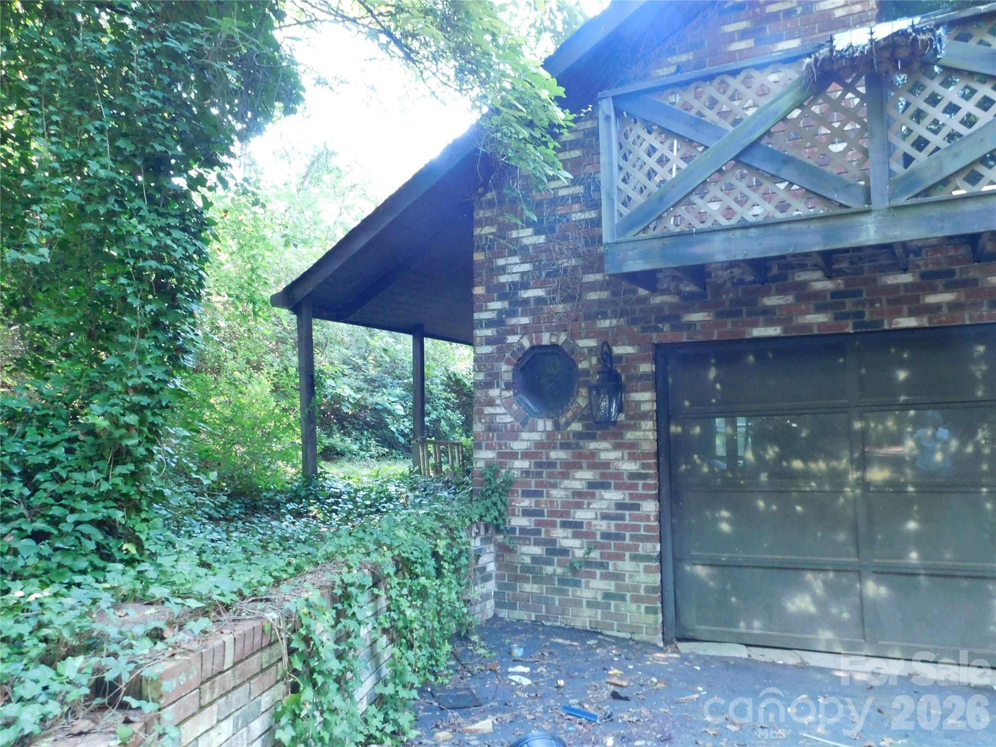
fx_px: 806
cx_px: 498
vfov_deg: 49.7
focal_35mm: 28
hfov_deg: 63.4
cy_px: 374
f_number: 3.2
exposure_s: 1/25
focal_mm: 4.9
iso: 400
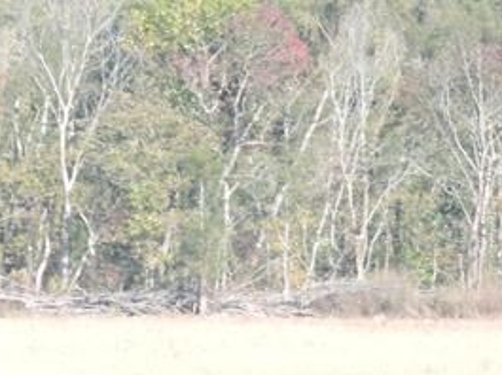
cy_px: 91
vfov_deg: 2.1
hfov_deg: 2.8
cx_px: 616
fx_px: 10369
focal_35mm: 716
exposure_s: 1/50
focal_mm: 33
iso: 100
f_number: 8
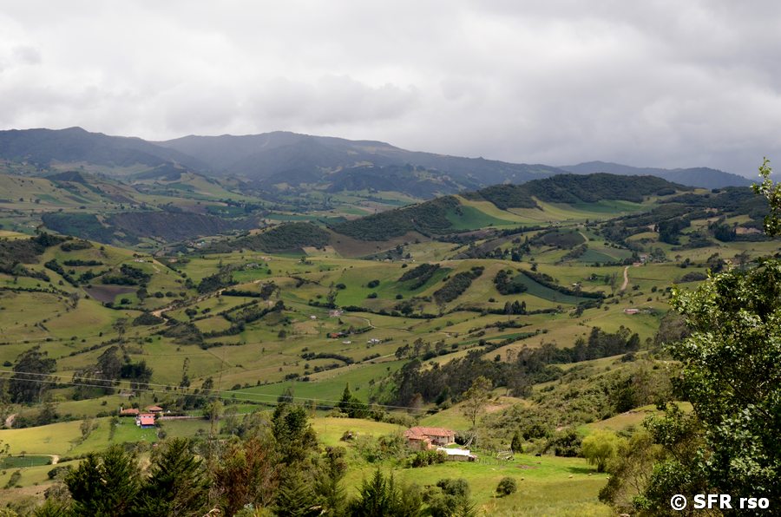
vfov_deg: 18.8
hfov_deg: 28.1
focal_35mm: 72
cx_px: 390
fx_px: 1559
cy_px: 258
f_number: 11
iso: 400
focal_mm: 48
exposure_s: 1/200
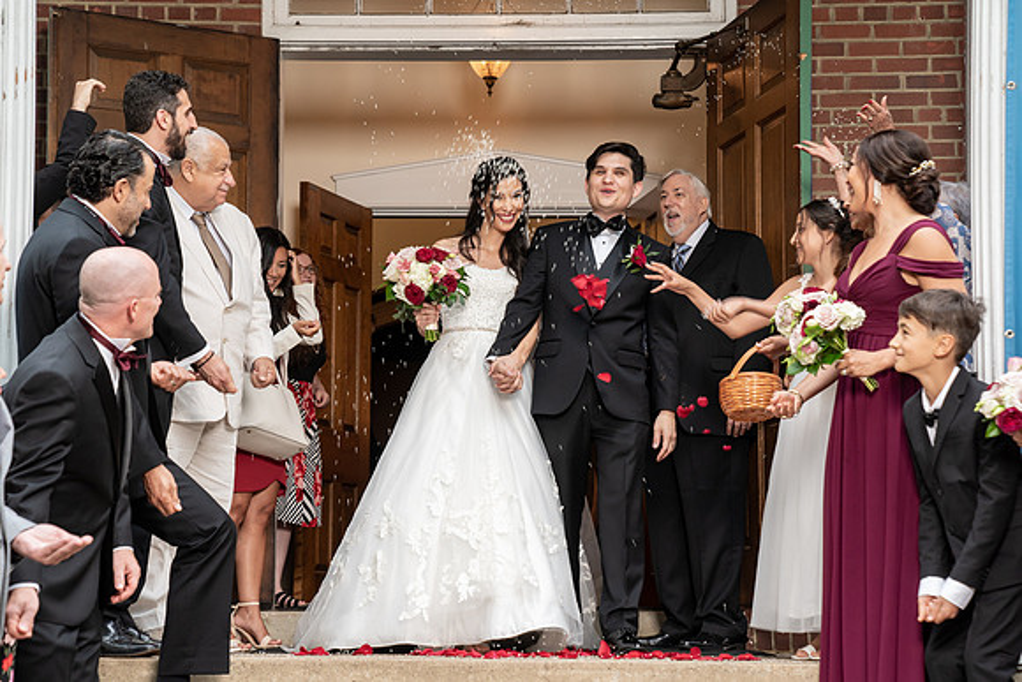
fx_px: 2120
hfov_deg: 27.1
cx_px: 467
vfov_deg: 18.3
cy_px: 370
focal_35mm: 75
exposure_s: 1/250
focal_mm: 67
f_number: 4
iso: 800
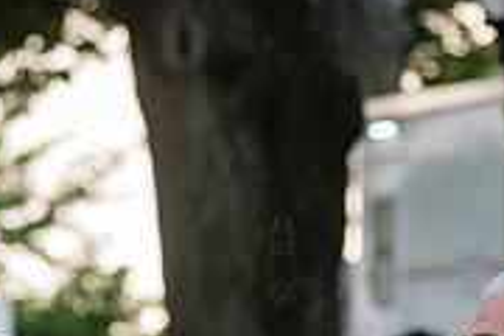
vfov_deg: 3.4
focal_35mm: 401
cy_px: 528
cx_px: 280
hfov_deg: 5.1
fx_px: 5614
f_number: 4
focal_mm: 105
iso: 1000
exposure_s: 1/800
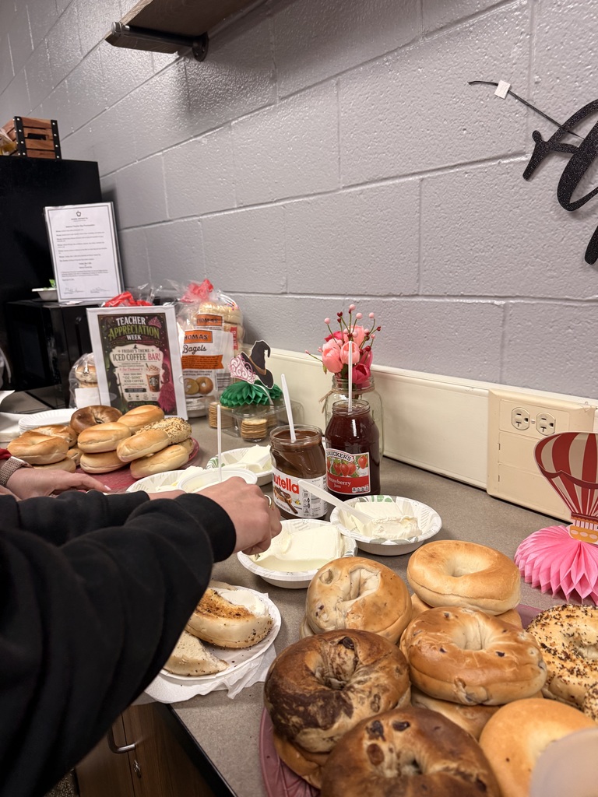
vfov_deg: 71.6
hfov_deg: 56.8
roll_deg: +3.1
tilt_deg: -12.0
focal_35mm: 24
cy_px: 398
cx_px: 299
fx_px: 553
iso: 160
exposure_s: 1/120
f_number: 1.78
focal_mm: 6.76
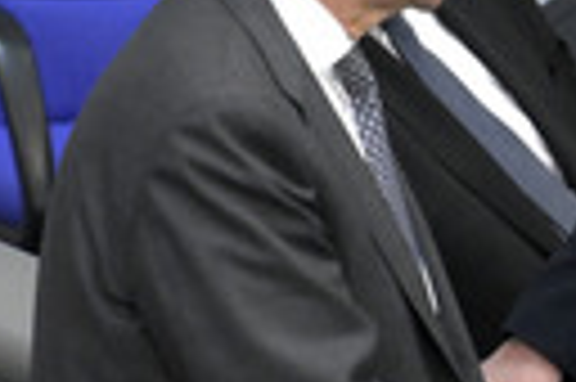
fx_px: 20773
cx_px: 808
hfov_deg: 1.6
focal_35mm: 1300
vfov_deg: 1.1
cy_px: -4
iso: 12800
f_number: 5.6
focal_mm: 370
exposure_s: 1/400
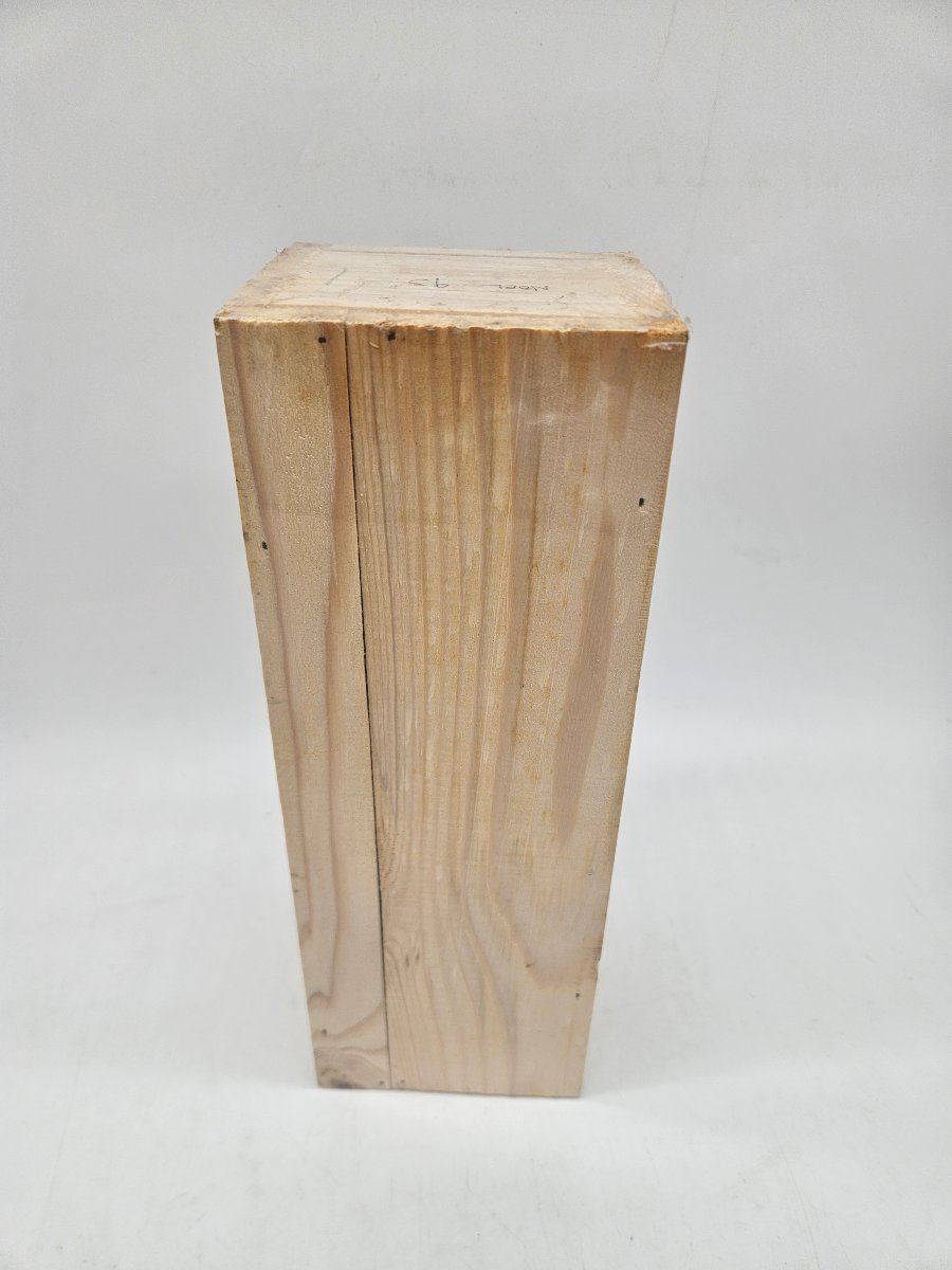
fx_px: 843
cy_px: 635
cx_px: 476
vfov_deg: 73.9
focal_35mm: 23
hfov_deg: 58.9
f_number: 1.8
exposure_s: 1/200
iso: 25
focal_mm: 5.4
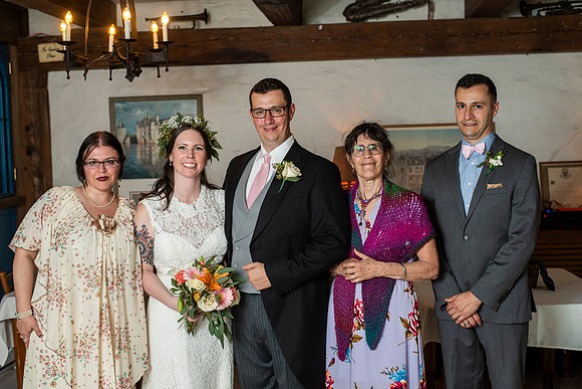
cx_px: 291
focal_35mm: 50
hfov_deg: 39.6
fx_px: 808
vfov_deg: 27.0
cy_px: 194
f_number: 4
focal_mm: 50
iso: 500
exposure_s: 1/80
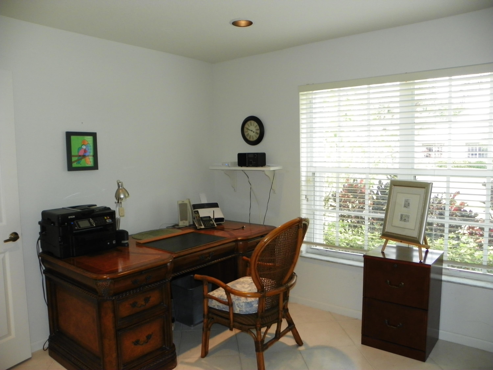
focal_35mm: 26
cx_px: 246
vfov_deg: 53.1
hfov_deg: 67.3
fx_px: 370
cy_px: 185
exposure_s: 1/125
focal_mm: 4.6
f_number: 2.8
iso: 160
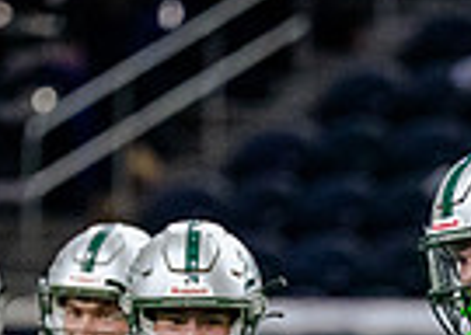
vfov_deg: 1.1
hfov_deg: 1.6
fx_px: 17203
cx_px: 539
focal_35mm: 1288
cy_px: 660
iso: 3200
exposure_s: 1/1250
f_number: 2.8
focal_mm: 200
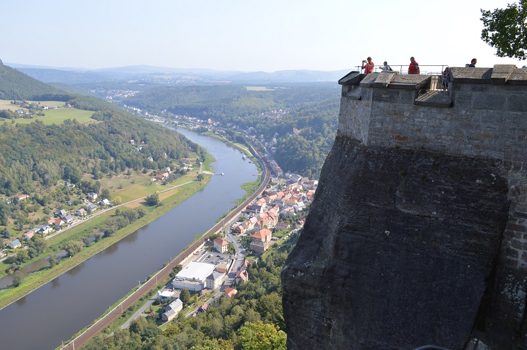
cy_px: 175
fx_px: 439
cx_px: 264
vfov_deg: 43.5
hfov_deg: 62.0
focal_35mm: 30
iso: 100
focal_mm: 20
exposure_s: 1/200
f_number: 6.3
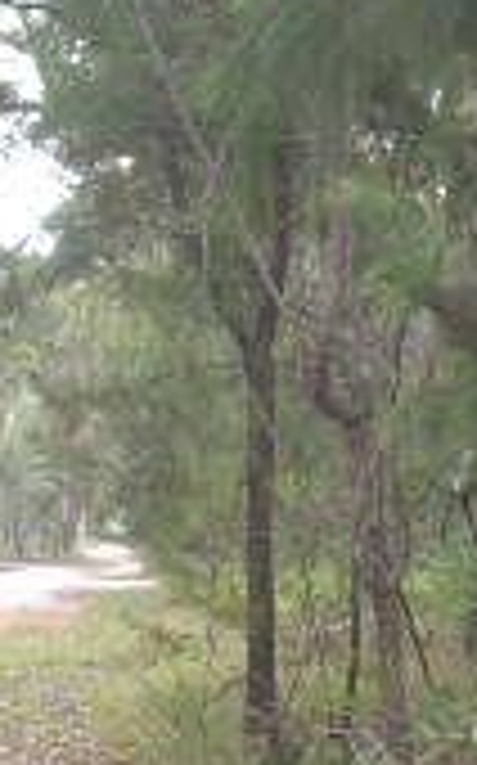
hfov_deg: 8.8
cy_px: 522
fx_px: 3084
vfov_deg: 14.1
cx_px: 207
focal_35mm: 148
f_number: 2.8
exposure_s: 1/30
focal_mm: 6.2
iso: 141
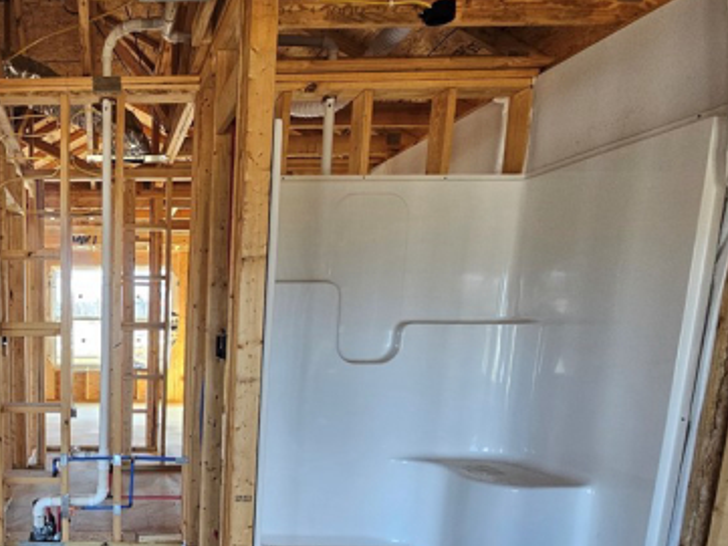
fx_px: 505
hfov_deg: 61.9
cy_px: 411
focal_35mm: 24
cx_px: 92
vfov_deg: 54.2
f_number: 2.2
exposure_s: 1/77.4
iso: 250
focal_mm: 2.2
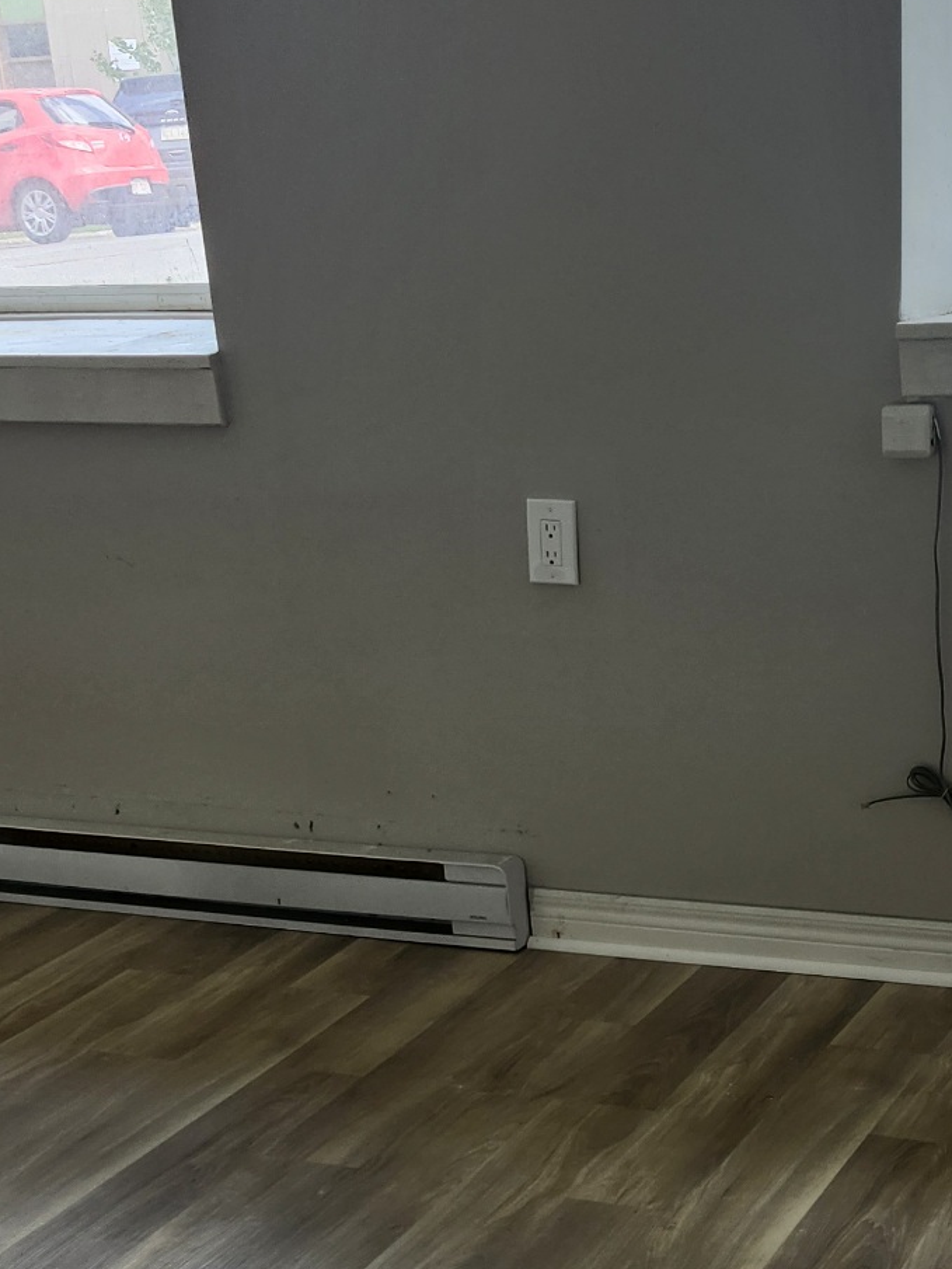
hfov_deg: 23.9
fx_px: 2236
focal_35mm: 61
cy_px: 1011
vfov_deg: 30.9
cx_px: 656
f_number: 1.8
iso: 64
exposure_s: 1/182
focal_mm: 5.54
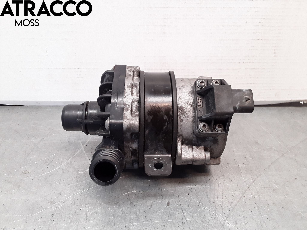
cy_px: 115
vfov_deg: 49.7
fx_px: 248
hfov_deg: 63.4
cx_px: 154
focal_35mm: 28
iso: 100
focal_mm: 2.91
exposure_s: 1/100
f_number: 1.9
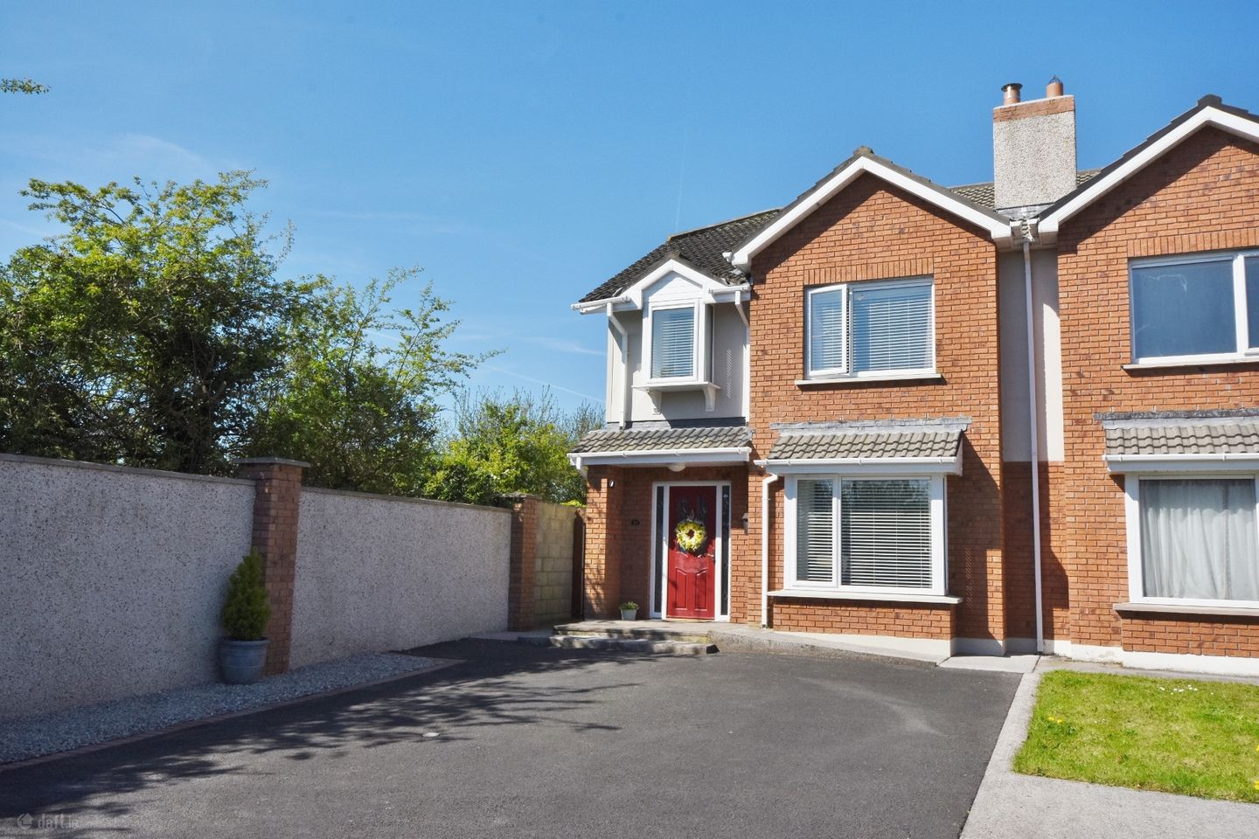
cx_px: 630
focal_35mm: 30
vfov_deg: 43.6
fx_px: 1049
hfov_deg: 61.9
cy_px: 420
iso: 400
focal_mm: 20
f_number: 14
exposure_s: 1/800
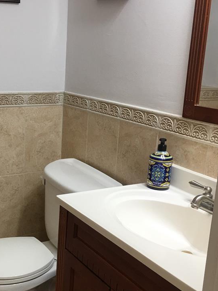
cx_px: 50
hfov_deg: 29.7
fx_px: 403
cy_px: 151
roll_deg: -0.9
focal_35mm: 48
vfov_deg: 39.6
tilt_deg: -12.4
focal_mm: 4.15
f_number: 2.2
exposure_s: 1/30
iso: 32
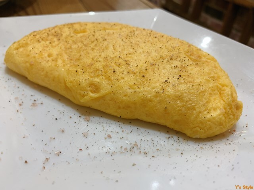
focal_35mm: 26
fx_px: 191
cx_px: 127
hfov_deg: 67.3
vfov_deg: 53.1
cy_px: 95
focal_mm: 4.25
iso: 250
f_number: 1.8
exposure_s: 1/60
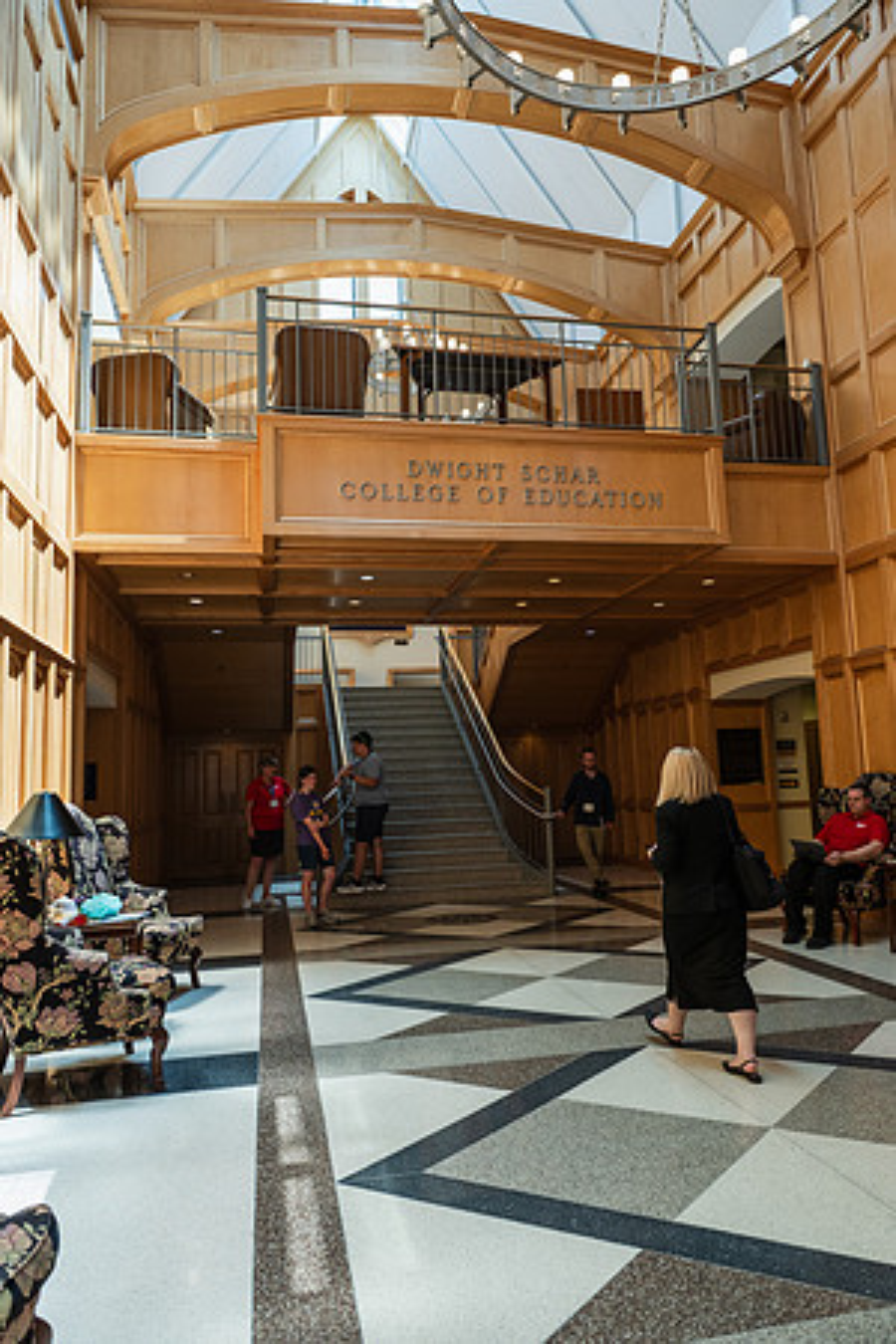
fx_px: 896
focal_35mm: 24
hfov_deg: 53.1
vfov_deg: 73.7
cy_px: 672
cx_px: 448
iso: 640
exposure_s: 1/400
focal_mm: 24
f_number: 4
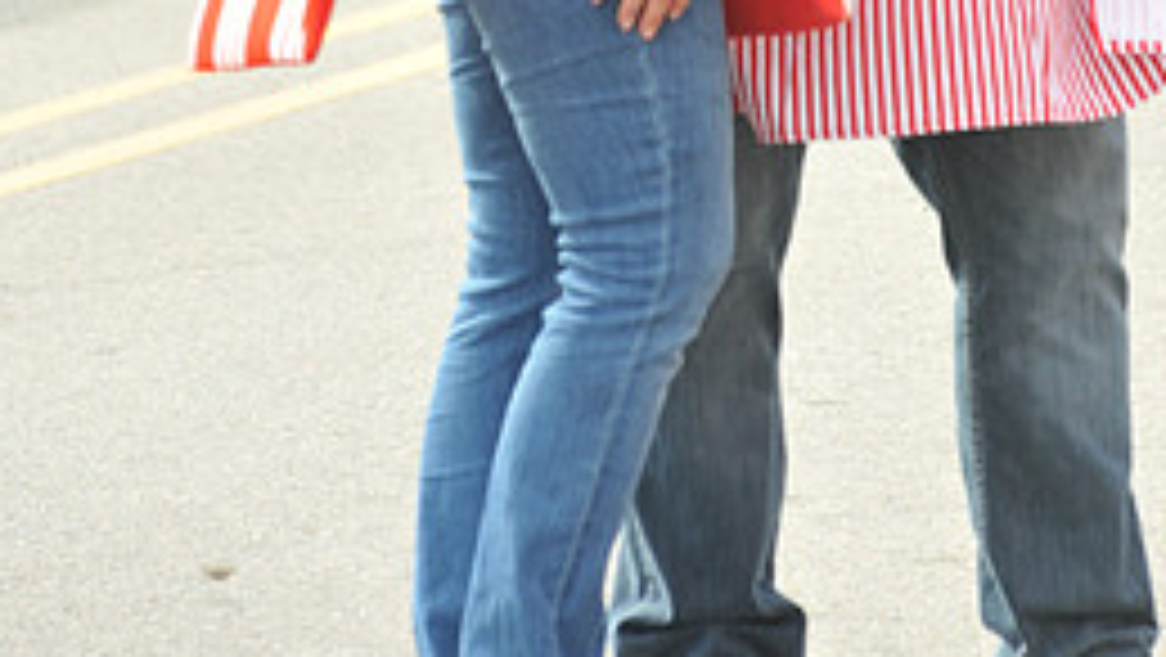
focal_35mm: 468
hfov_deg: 4.6
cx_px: 774
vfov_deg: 2.6
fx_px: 14477
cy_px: -616
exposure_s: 1/125
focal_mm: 200
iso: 200
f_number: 9
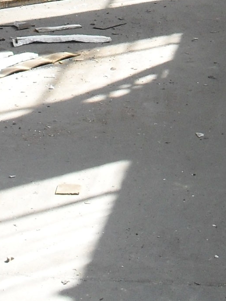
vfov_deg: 11.6
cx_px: 184
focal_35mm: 156
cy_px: -261
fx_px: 1358
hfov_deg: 9.5
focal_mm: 6.3
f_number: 3.2
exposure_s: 1/90
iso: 100
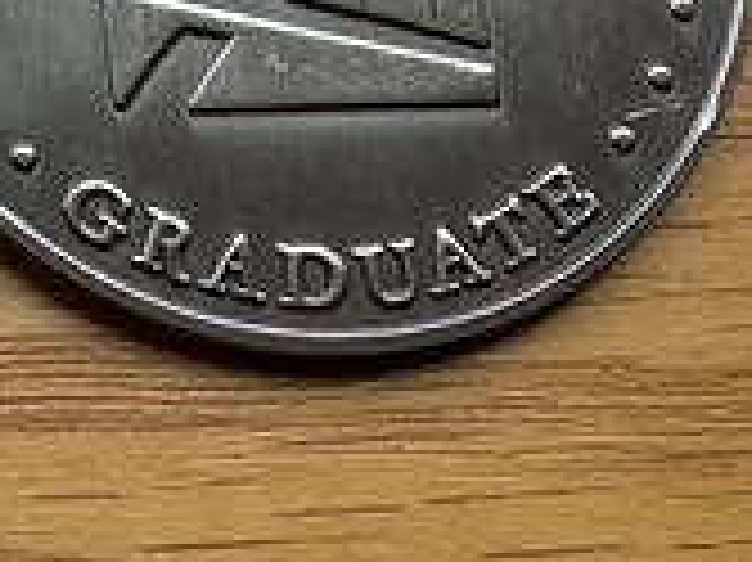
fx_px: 2583
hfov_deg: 15.5
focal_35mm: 119
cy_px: -414
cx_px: -306
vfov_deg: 11.6
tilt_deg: -64.5
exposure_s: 1/60
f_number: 2.4
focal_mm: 3.3
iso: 50
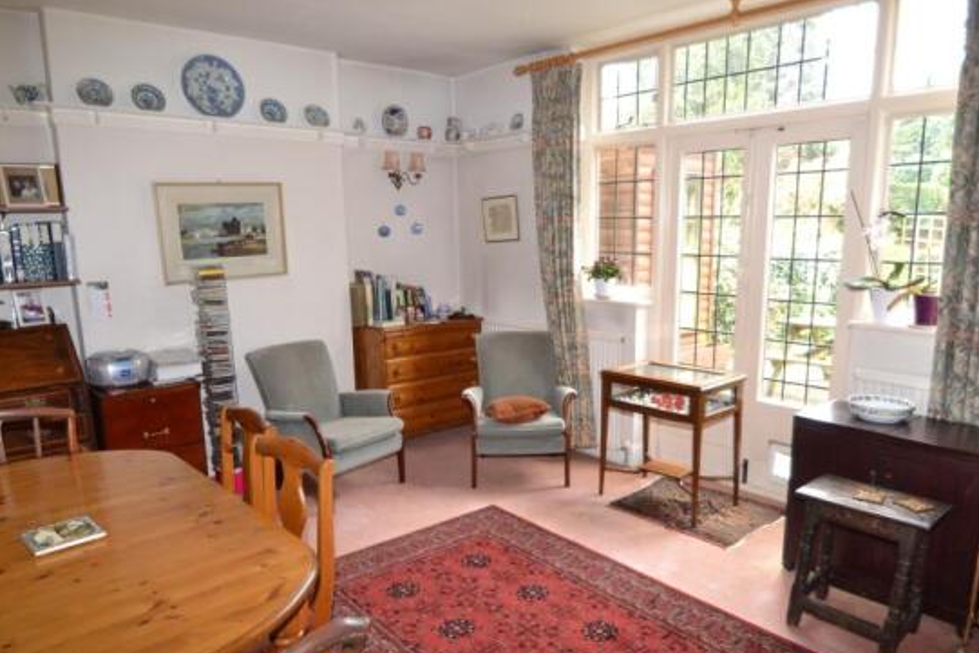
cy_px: 350
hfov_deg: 74.6
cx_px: 502
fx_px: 642
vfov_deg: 53.9
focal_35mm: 24
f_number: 3.8
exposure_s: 1/60
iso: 720
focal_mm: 13
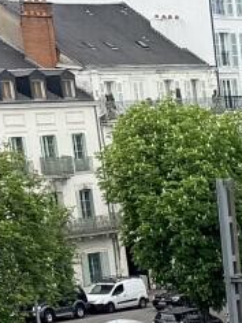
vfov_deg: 9.4
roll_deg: -2.6
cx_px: 1031
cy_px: 662
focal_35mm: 195
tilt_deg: -18.1
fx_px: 1818
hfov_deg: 6.1
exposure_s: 1/2169
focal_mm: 6.76
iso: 80
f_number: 1.78
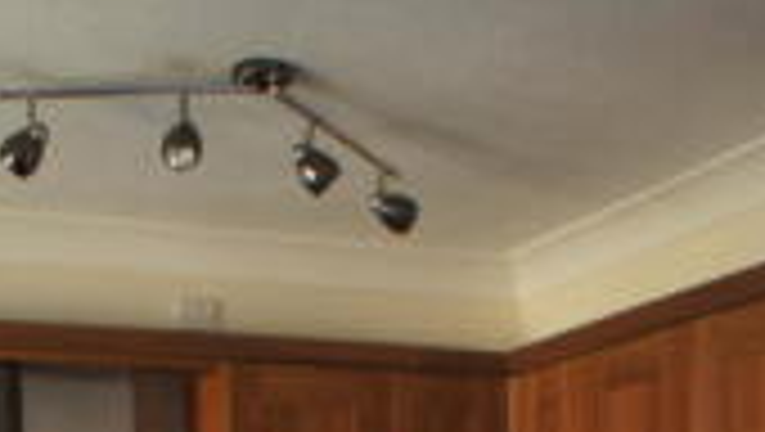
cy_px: 868
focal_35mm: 97
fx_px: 1969
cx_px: 315
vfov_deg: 11.3
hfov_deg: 22.0
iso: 200
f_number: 3.2
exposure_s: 1/30
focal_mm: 16
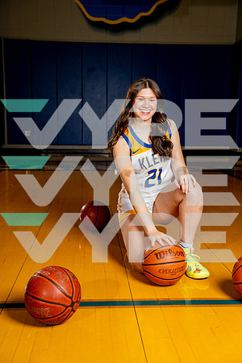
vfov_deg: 45.4
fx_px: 434
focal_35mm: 43
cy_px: 182
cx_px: 121
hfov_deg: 31.2
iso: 160
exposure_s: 1/250
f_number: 4
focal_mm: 43
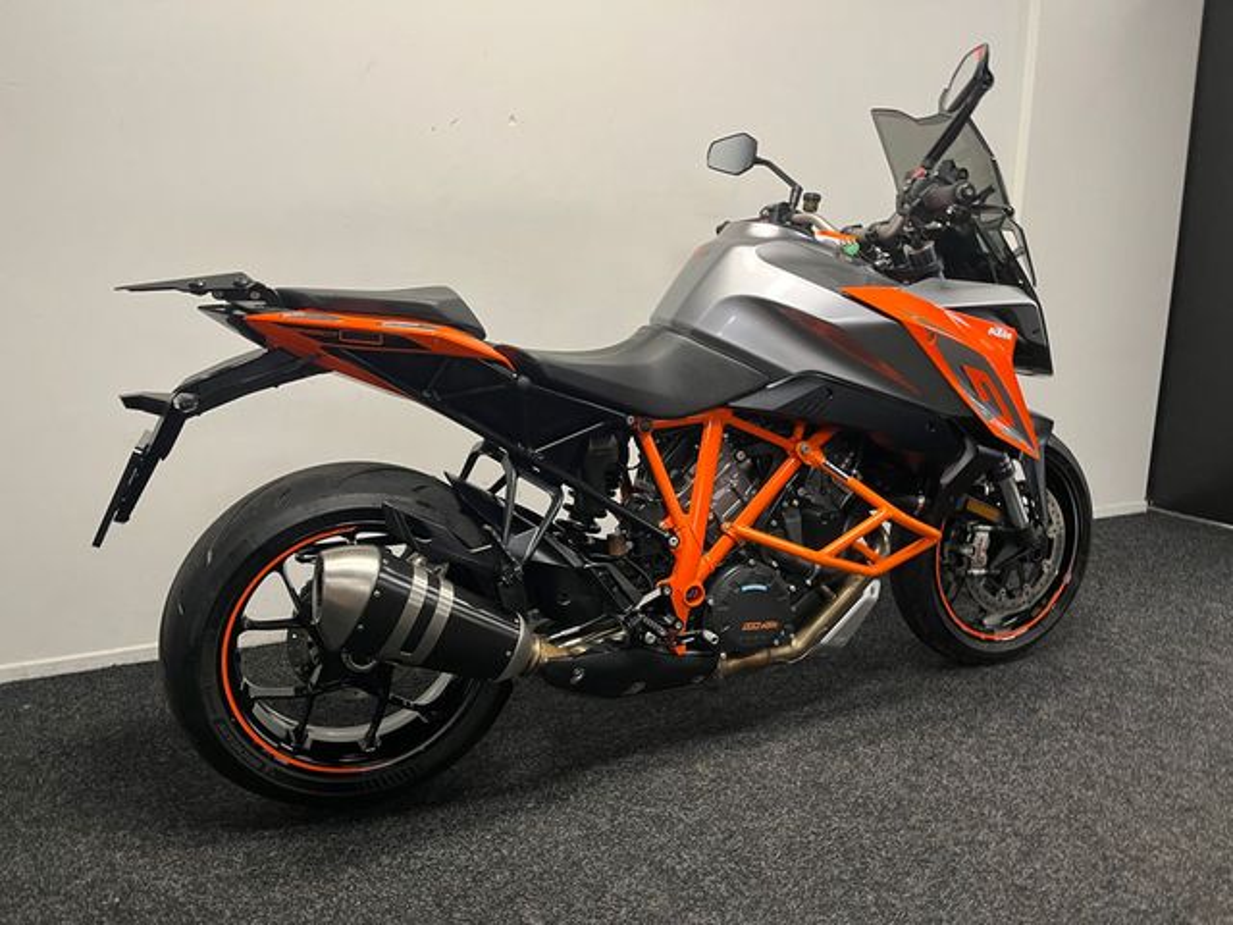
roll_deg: +2.8
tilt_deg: -13.3
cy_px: 462
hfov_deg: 67.3
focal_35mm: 26
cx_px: 616
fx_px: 926
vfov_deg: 53.1
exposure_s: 1/50
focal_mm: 5.1
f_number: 1.6
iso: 100
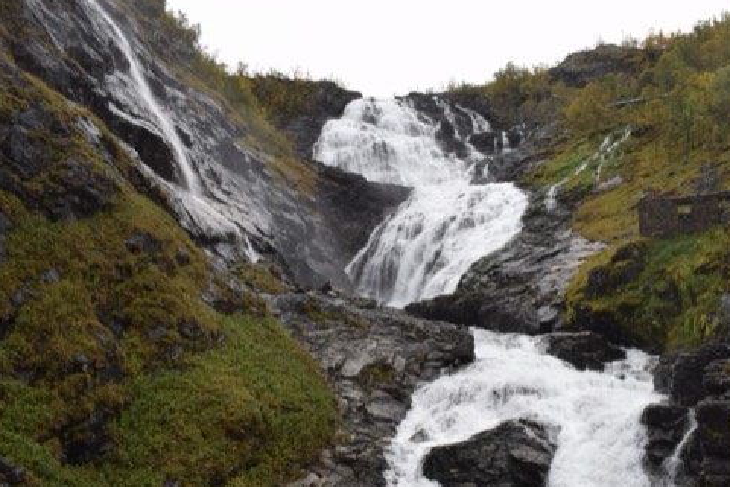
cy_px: 320
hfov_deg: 53.0
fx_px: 730
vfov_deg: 36.5
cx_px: 409
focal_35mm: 36
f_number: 8
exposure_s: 1/250
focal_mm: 18
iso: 320
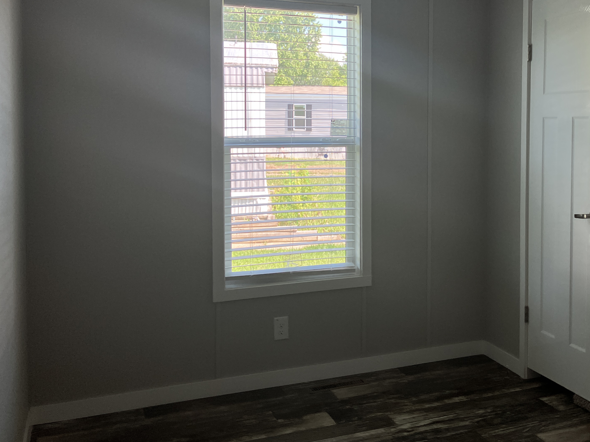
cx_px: 410
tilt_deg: -2.0
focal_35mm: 40
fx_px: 682
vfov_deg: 35.7
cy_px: 160
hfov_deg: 45.8
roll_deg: -1.1
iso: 25
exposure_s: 1/121
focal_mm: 3.99
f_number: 1.8
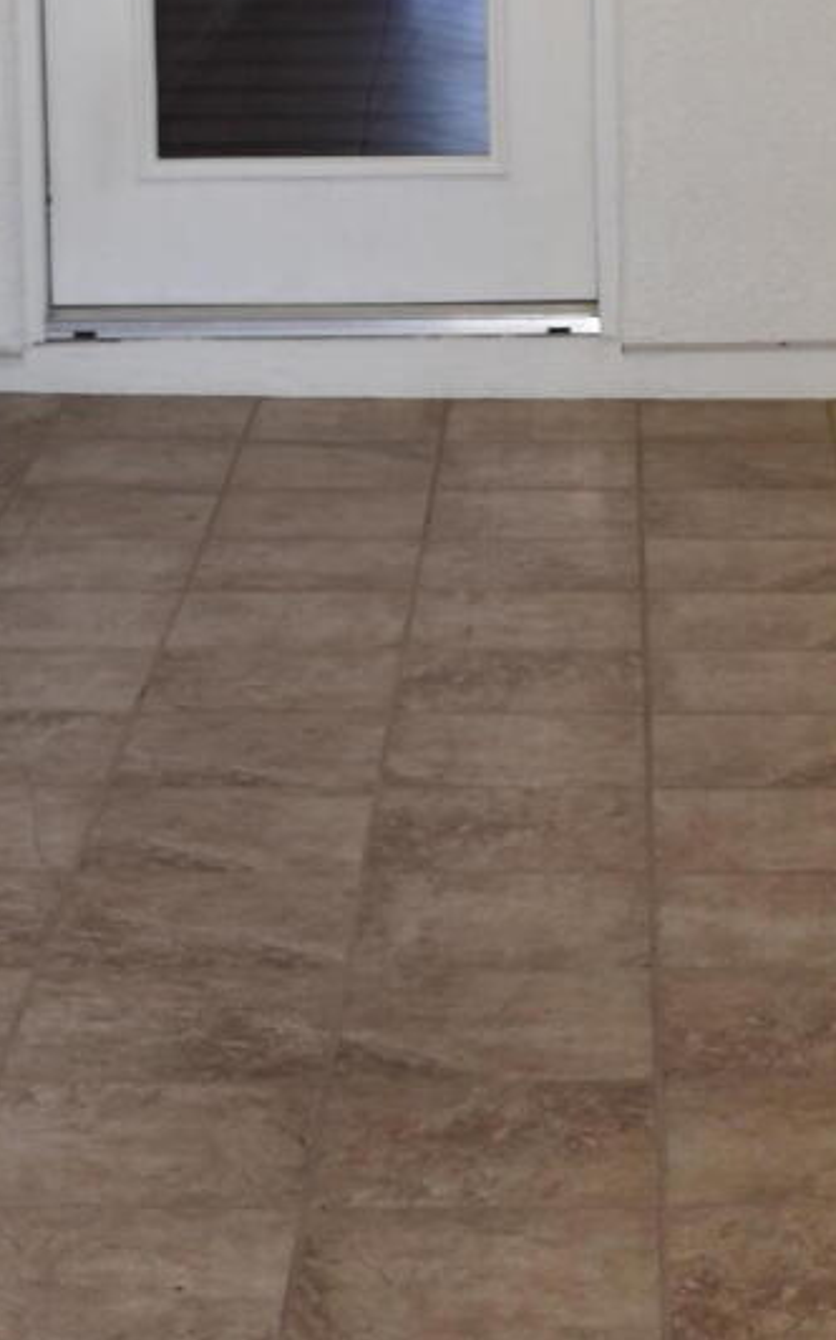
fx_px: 4197
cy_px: 181
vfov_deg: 17.9
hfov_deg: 11.3
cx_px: 812
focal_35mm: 115
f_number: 4
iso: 200
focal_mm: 20
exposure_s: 1/60
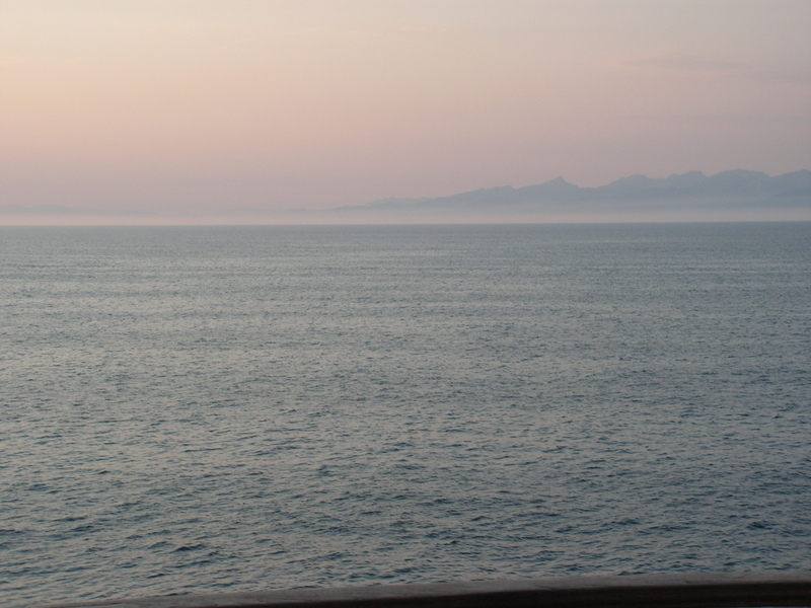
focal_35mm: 77
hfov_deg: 25.3
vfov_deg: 19.1
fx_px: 1804
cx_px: 406
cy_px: 304
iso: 50
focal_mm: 12.9
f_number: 3.3
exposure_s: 1/160
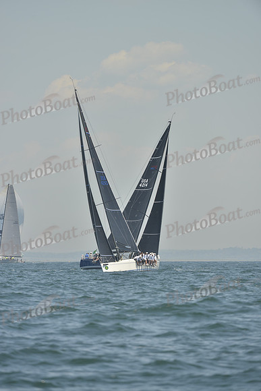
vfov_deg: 5.2
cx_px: 130
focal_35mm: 400
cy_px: 196
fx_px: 4347
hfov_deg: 3.4
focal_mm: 400
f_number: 7.1
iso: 280
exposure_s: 1/1250
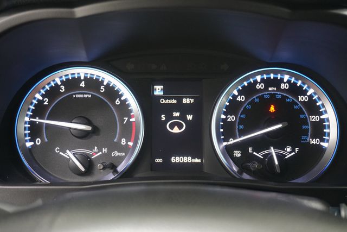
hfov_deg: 45.4
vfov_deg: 31.2
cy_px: 116
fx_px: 415
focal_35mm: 43
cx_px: 174
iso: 2500
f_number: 4.5
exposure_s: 1/60
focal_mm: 29
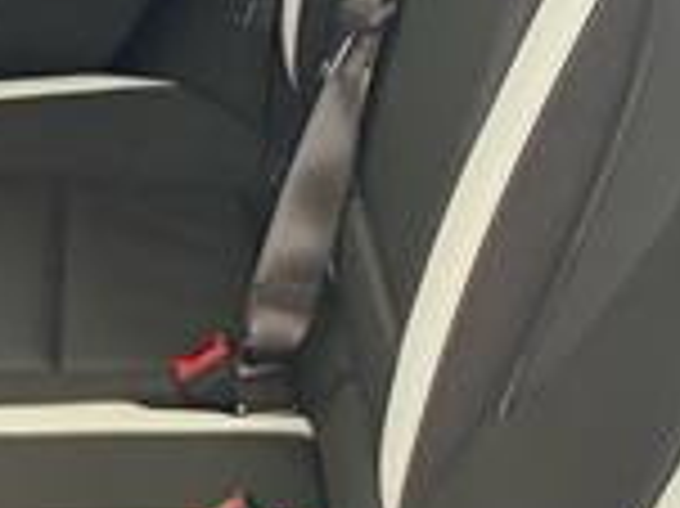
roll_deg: +6.5
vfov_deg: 14.4
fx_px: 2002
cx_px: 113
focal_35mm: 102
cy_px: 427
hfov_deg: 19.0
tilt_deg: -32.8
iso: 800
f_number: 1.78
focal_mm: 6.76
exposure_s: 1/60
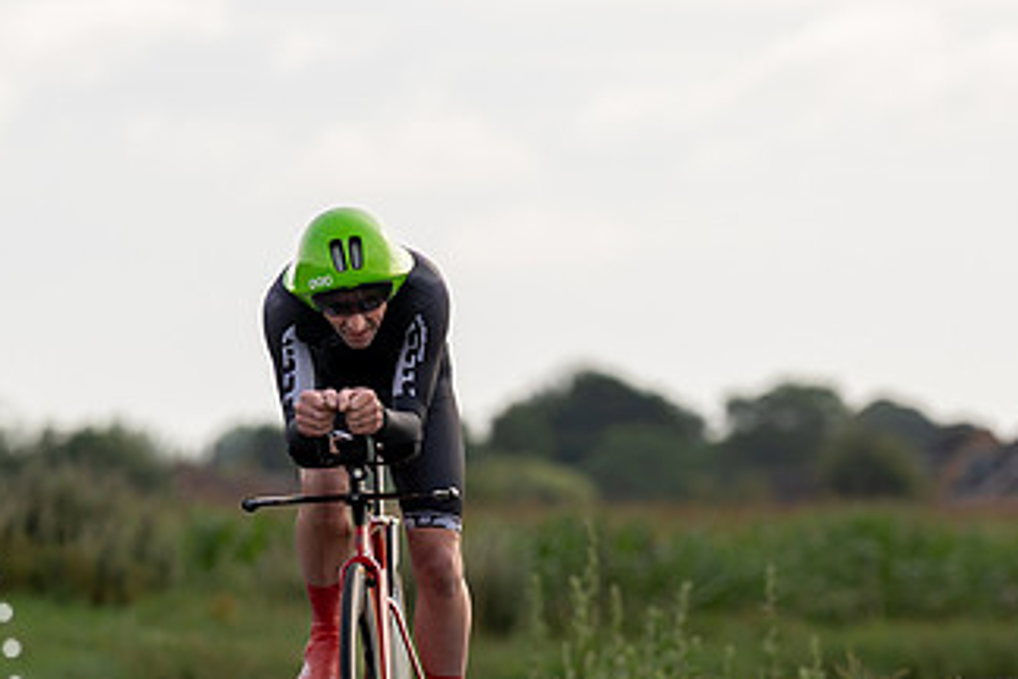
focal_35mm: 535
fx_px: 15127
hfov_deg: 3.9
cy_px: 615
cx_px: 203
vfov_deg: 2.6
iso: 100
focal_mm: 165
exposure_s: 1/1000
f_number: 3.2
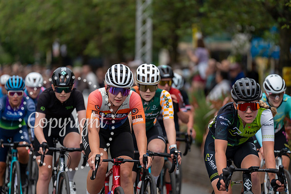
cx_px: 146
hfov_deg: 10.3
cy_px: 97
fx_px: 1617
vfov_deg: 6.9
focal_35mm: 200
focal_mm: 200
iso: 1000
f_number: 2.8
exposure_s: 1/800
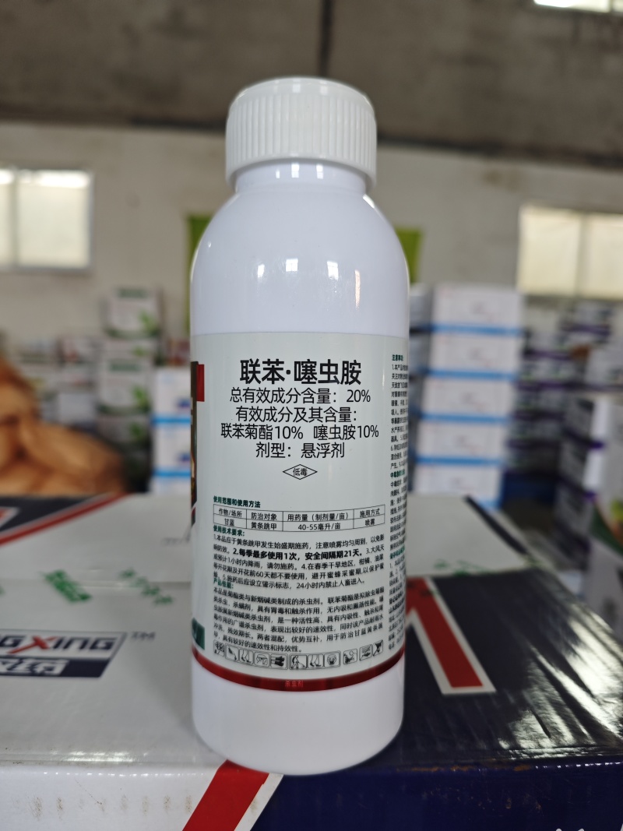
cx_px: 312
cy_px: 416
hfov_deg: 58.9
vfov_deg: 73.9
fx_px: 552
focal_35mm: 23
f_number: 1.6
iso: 100
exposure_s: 1/100
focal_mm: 6.55
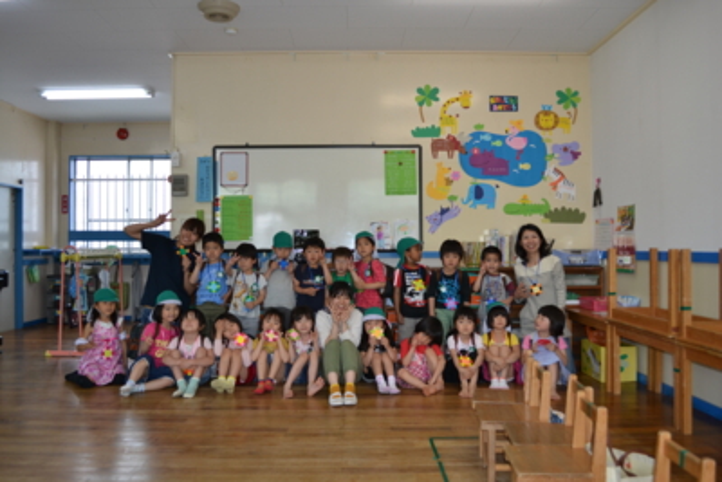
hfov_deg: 61.9
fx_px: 602
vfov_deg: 43.6
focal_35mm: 30
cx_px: 361
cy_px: 241
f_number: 4
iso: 220
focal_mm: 20
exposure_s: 1/125
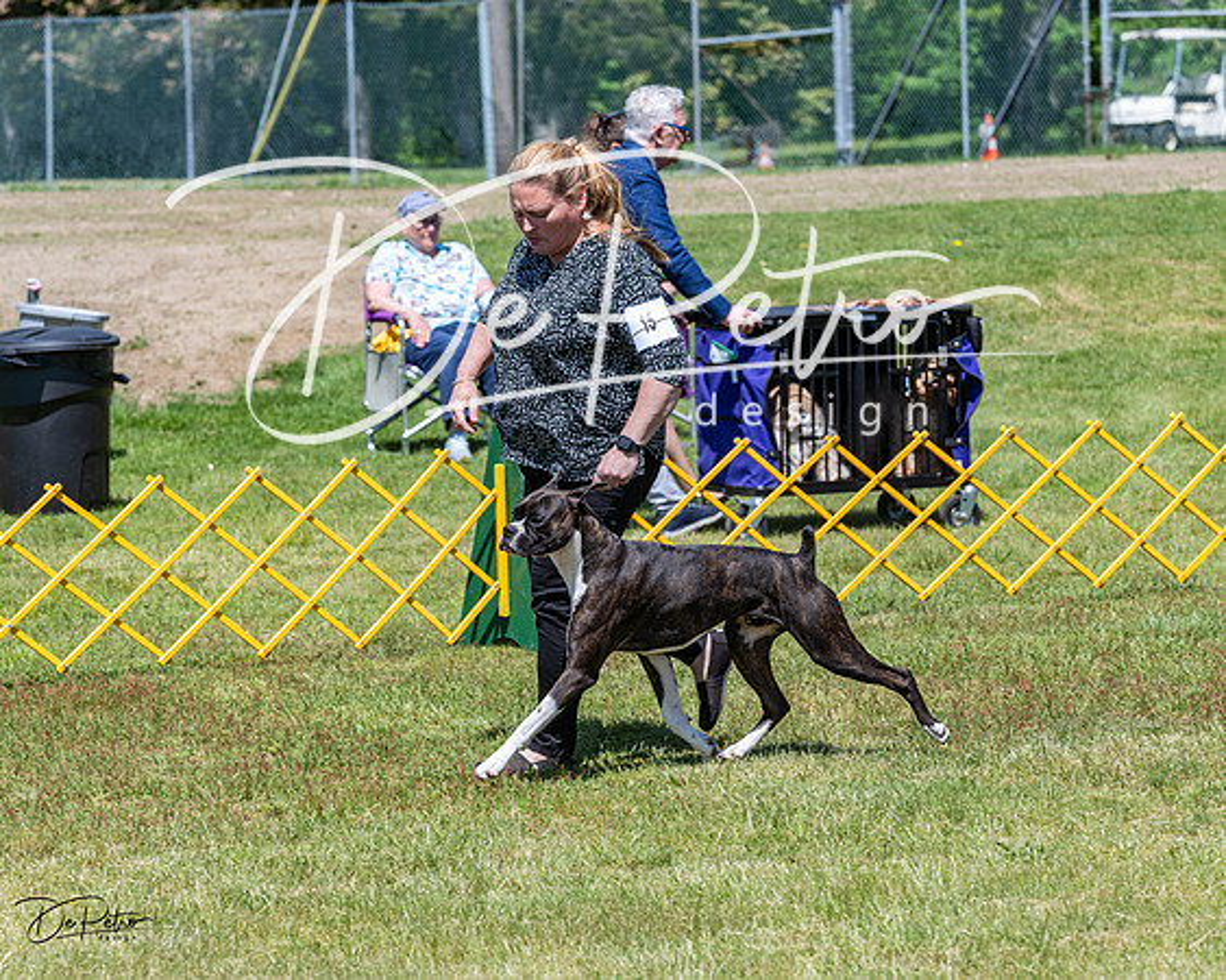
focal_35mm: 166
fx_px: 6005
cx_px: 613
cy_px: 490
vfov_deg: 9.3
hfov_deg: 11.7
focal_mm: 147
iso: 200
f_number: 6.3
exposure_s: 1/640
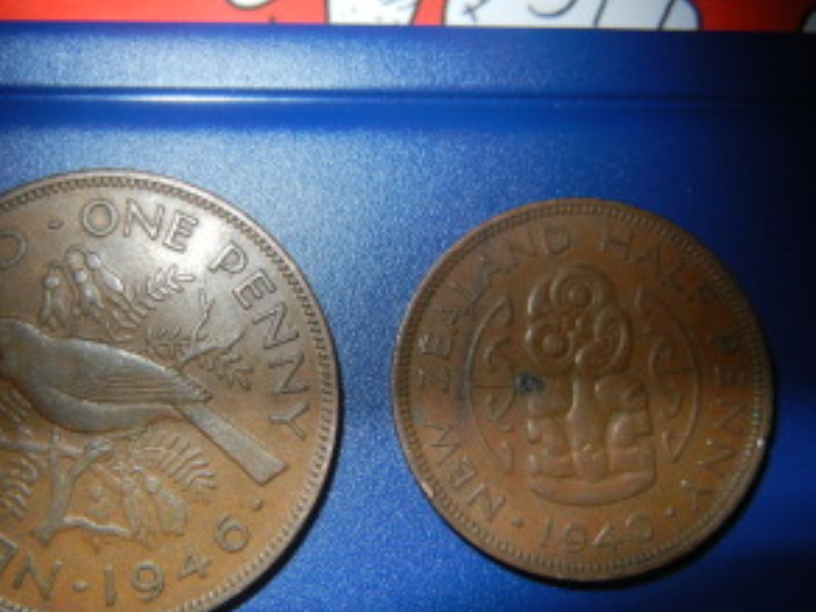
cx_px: 328
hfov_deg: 43.6
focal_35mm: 43
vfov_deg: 33.5
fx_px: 1014
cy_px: 356
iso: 200
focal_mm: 6.2
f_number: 7.2
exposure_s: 1/30
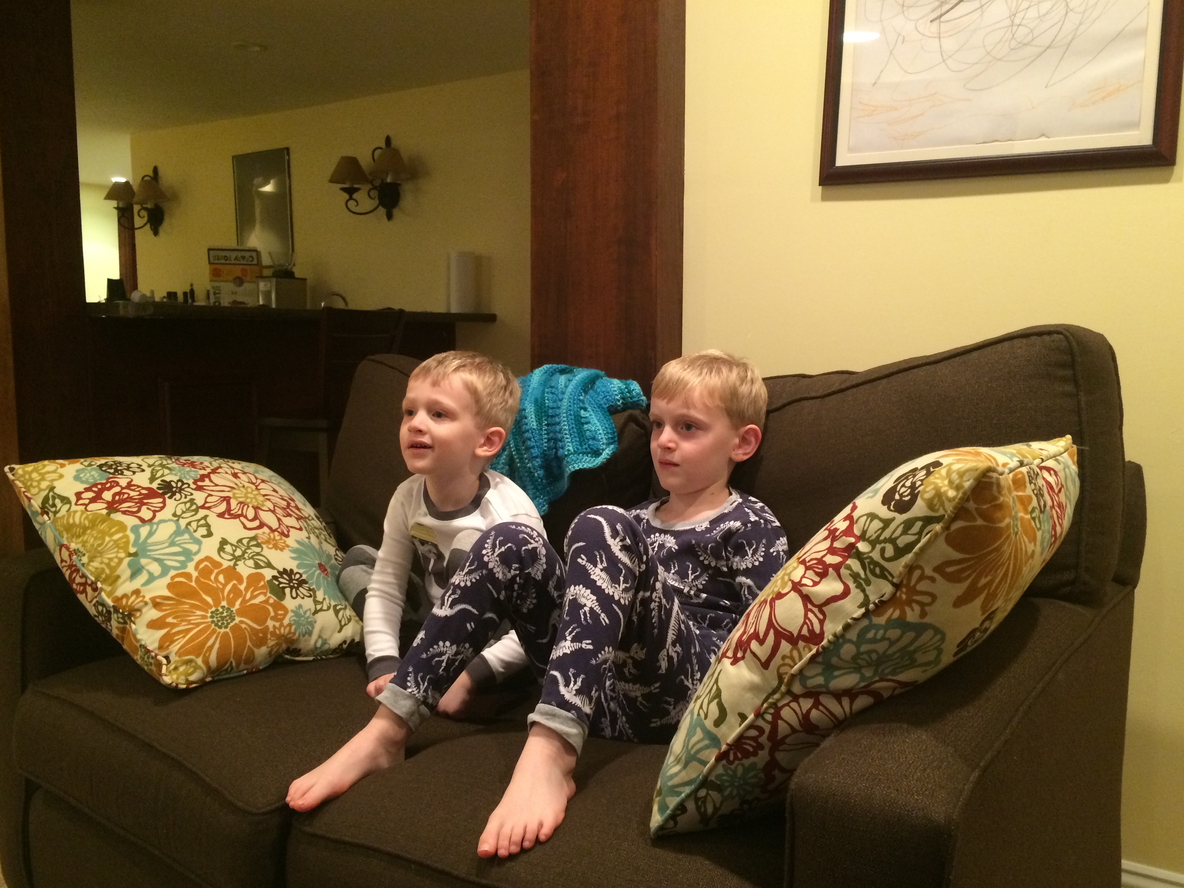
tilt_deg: -7.5
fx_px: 1026
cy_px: 447
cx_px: 590
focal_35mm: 30
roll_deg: +0.4
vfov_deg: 46.8
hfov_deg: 60.0
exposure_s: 1/24
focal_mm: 4.15
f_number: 2.2
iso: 250
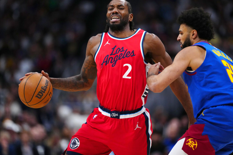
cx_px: 117
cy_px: 77
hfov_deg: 6.6
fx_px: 2026
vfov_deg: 4.4
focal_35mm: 313
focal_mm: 300
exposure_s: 1/2500
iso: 5000
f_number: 2.8
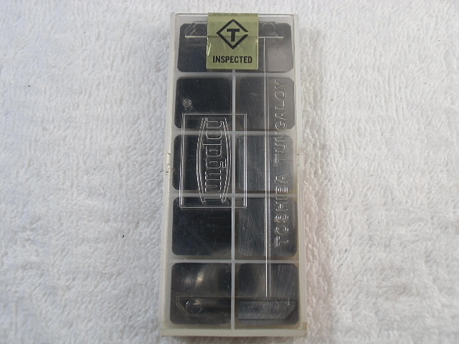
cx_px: 230
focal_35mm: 38
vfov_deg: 37.7
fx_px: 504
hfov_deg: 49.0
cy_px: 172
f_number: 3.9
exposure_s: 1/80
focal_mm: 6.67
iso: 100
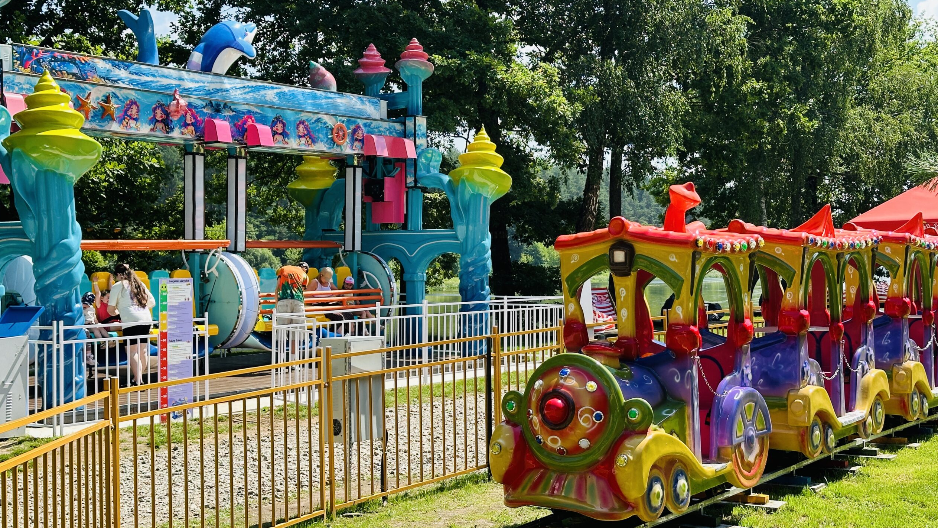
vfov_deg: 22.6
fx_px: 1318
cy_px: 239
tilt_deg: +0.3
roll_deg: +1.2
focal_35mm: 53
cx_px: 470
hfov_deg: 39.2
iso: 64
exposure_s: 1/1695
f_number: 1.78
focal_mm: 6.86
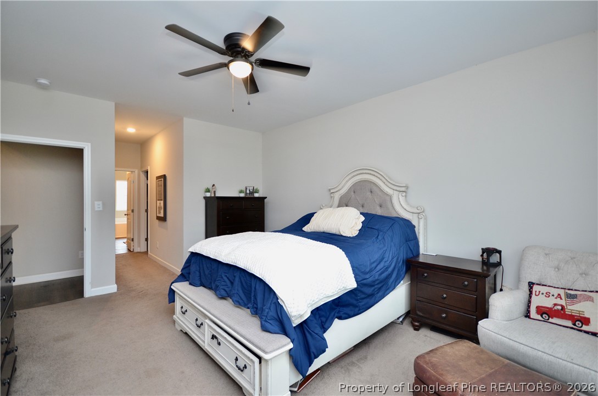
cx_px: 299
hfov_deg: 100.5
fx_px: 249
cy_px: 198
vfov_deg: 77.1
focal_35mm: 15
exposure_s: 1/45
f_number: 4
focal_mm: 10
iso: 800
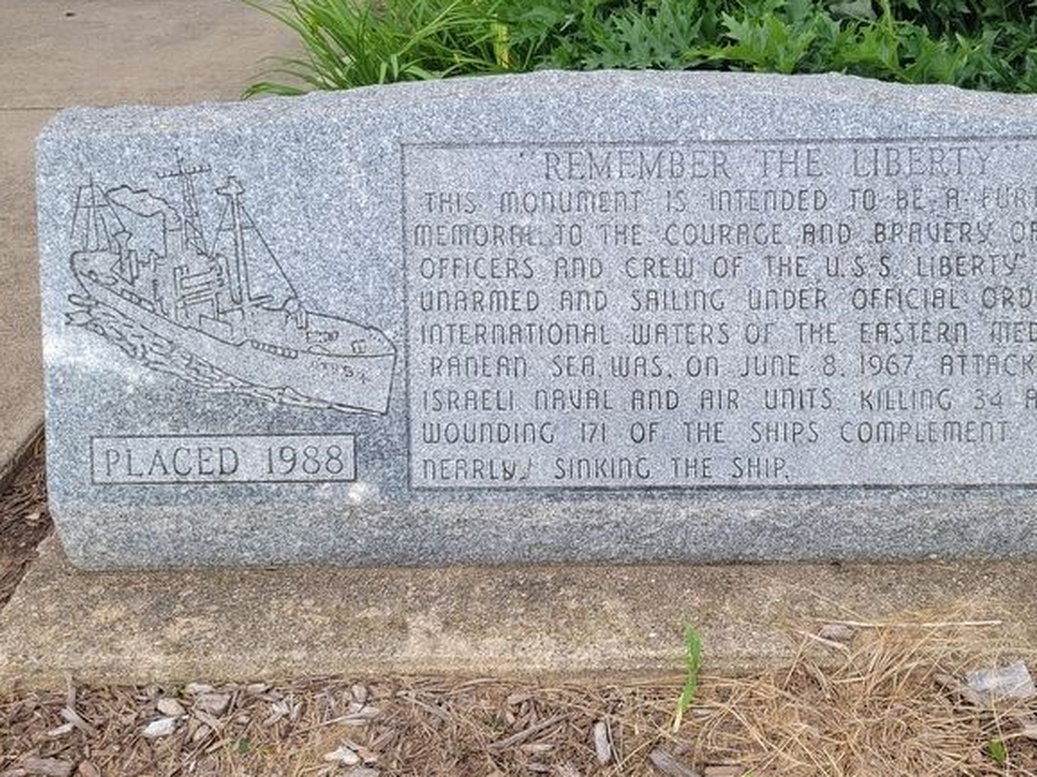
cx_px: 644
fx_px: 1078
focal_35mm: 36
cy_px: 388
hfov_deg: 50.9
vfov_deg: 39.6
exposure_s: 1/218
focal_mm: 5.4
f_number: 1.8
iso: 40
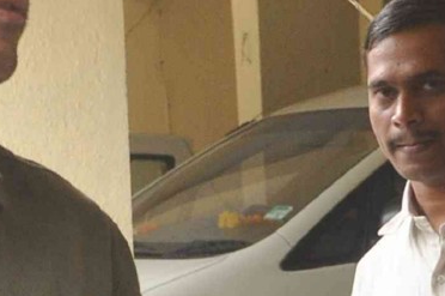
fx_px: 2926
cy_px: 362
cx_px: 43
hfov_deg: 8.7
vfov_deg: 5.8
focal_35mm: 237
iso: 640
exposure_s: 1/125
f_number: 5.6
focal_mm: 26
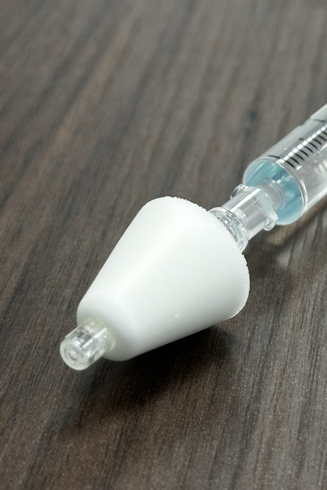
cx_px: 312
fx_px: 1199
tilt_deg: -30.7
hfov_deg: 15.3
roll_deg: -0.7
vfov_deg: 23.0
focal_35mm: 88
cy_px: 155
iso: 80
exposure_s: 1/100
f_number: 1.78
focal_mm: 6.86
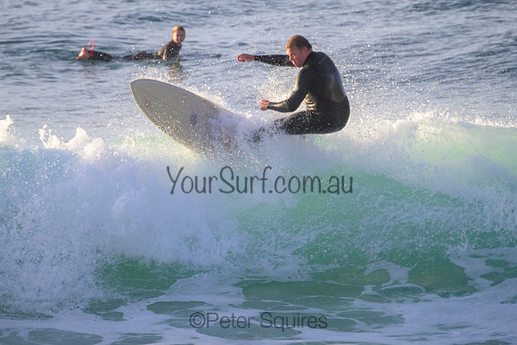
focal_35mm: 1043
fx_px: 14976
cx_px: 264
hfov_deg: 2.0
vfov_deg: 1.3
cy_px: 182
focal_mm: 800
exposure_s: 1/1600
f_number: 11
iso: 2200
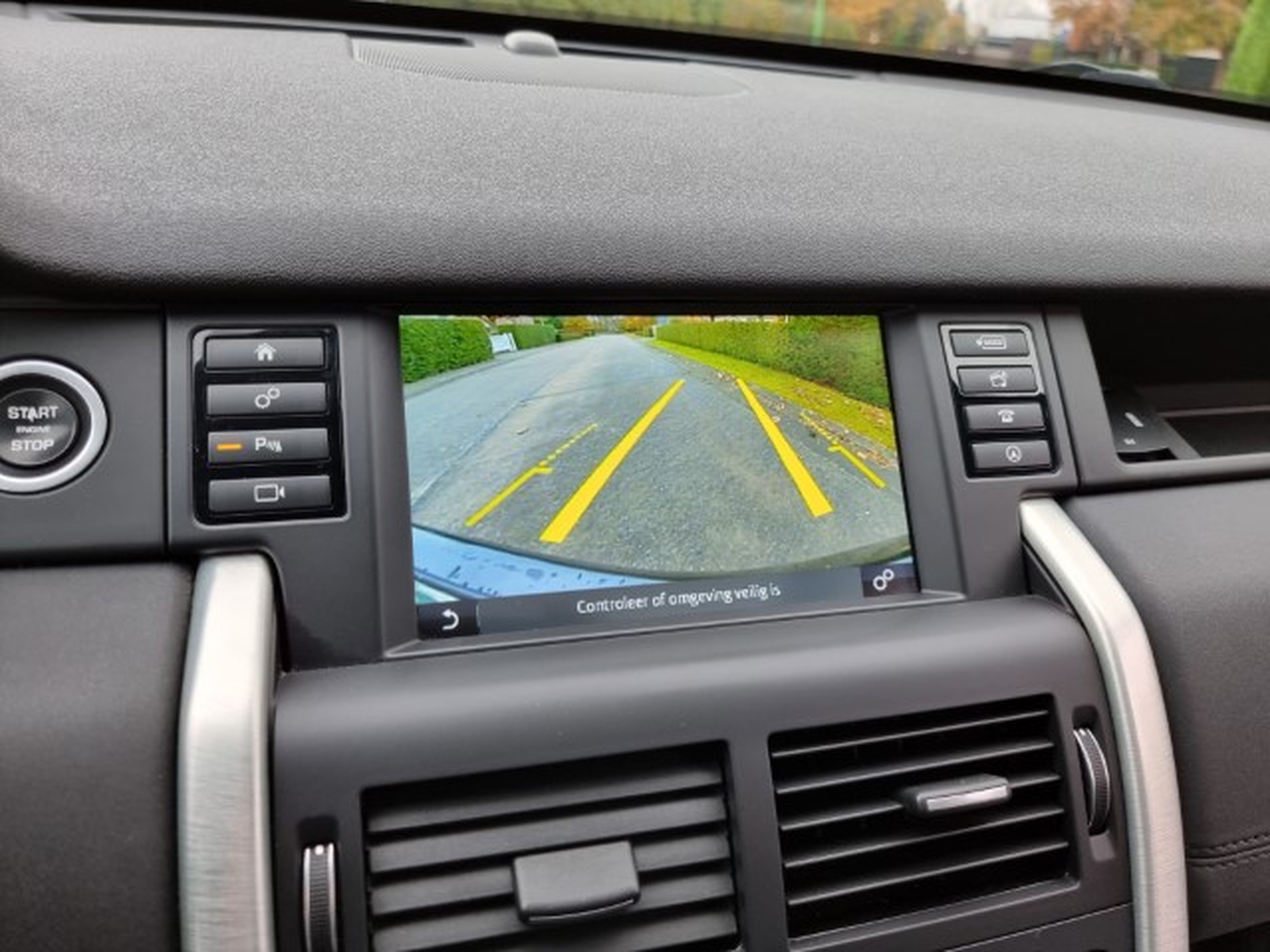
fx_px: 881
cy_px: 476
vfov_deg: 56.8
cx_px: 635
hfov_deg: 71.6
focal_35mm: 24
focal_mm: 6.7
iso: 50
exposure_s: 1/57
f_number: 1.8
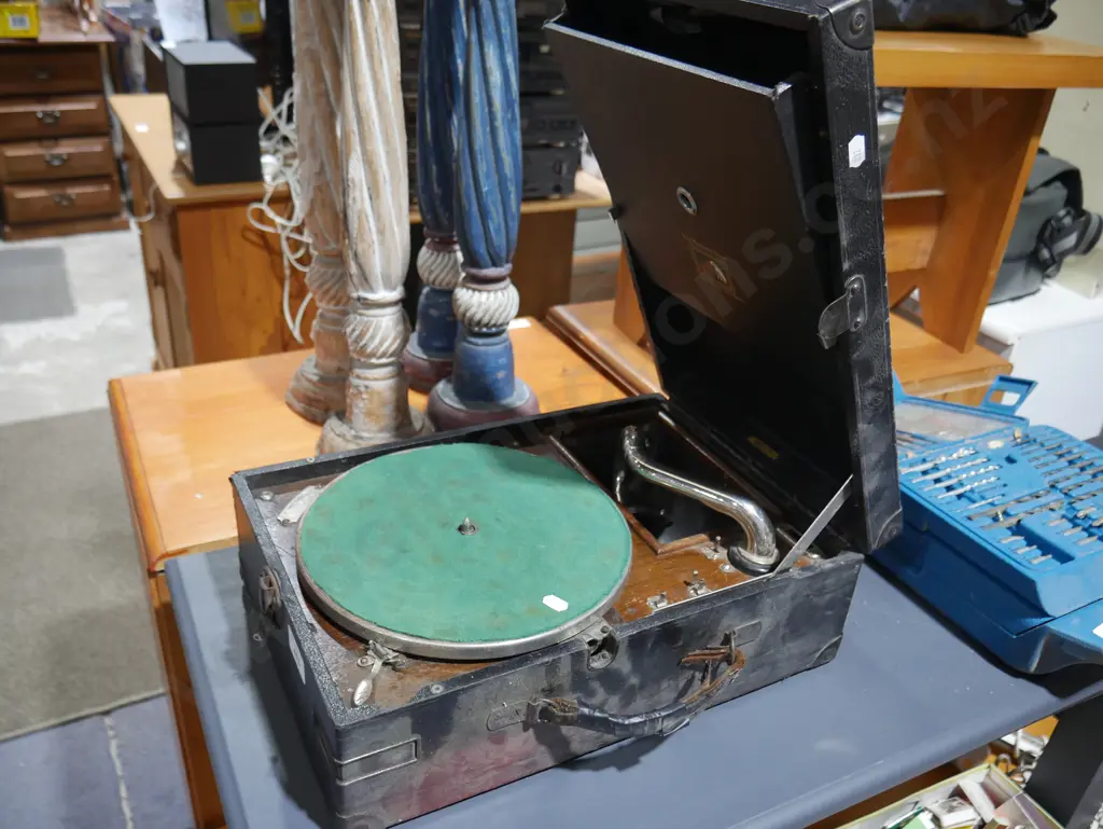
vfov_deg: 49.8
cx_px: 552
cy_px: 414
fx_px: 893
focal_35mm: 28
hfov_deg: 63.4
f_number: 3.5
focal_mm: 14
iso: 640
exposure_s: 1/60
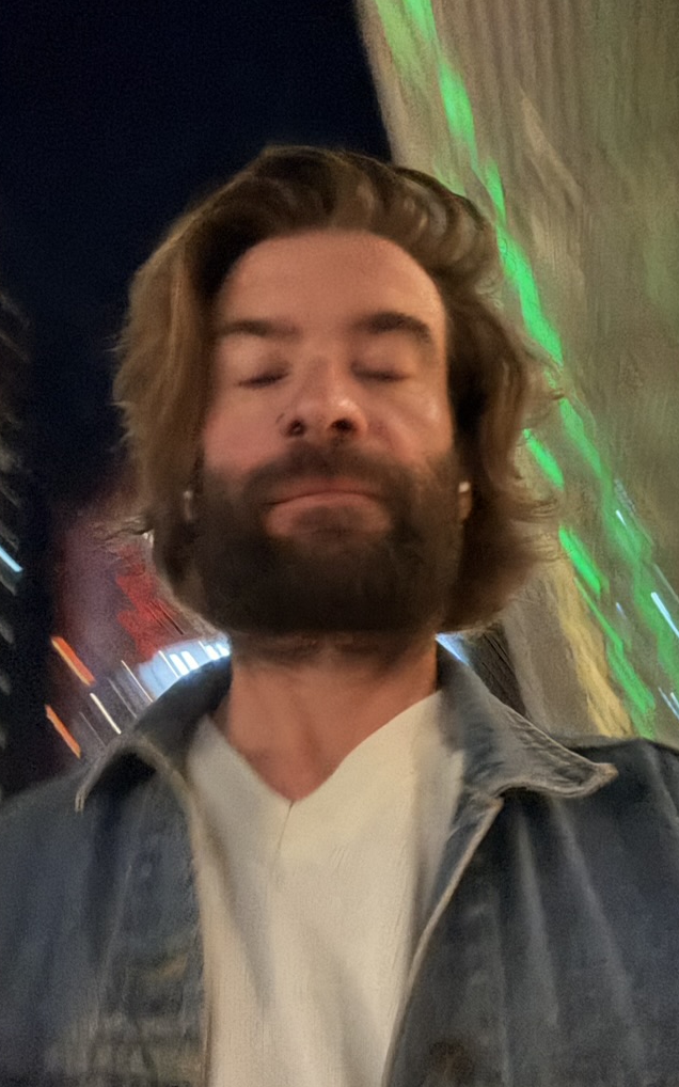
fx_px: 948
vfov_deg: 59.7
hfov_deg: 39.4
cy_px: 542
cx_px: 310
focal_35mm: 32
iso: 2000
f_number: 1.9
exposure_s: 1/15
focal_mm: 2.69
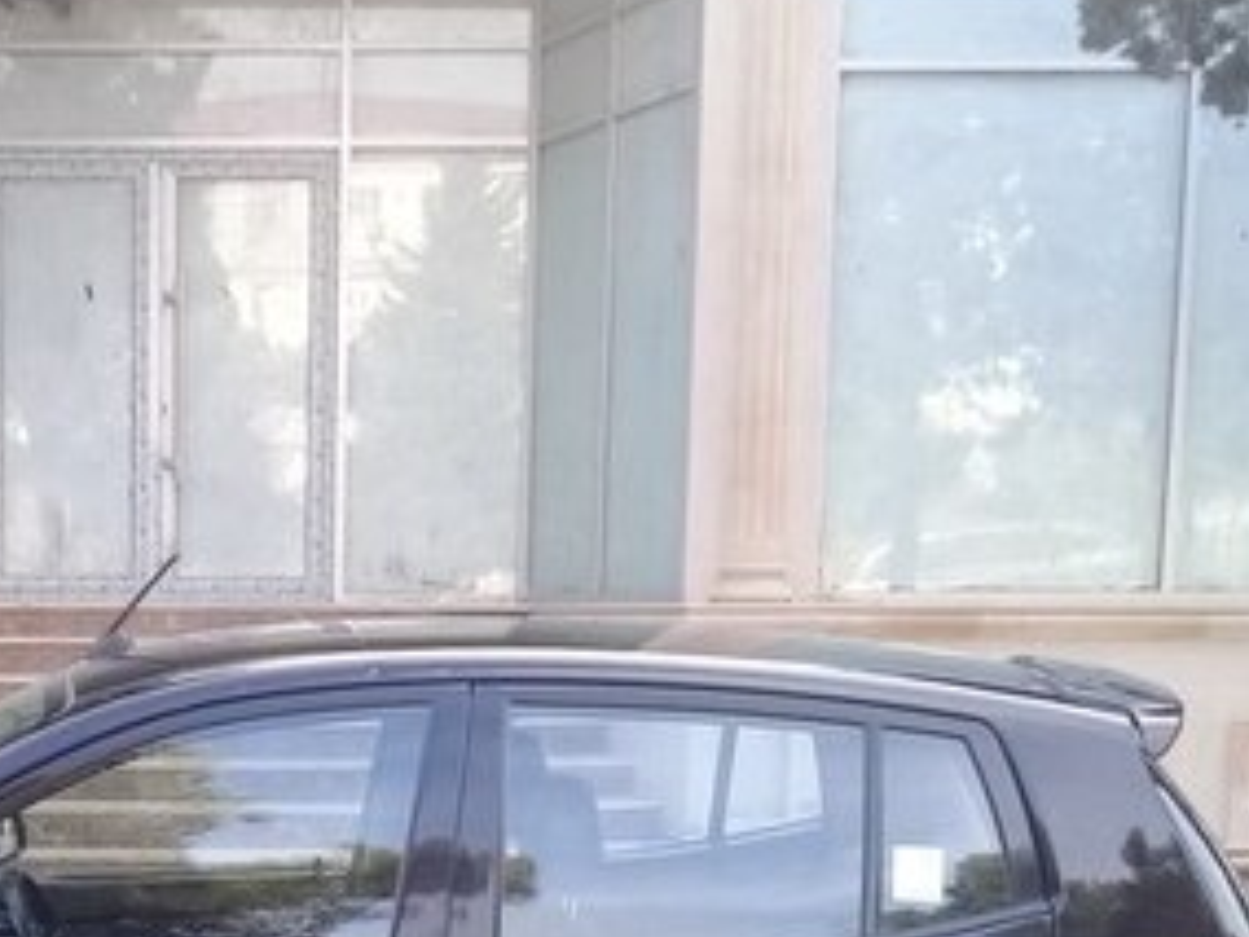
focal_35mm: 72
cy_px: 1023
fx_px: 2598
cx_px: 255
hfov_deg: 26.5
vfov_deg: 19.6
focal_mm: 3.3
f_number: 2.2
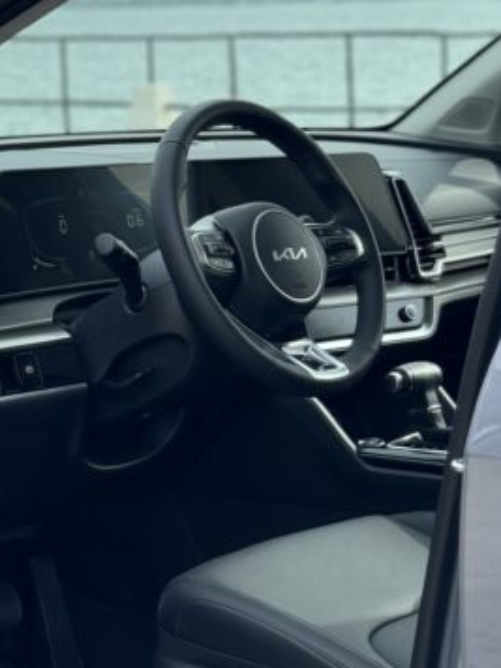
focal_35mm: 108
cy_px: 285
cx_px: 171
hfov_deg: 13.7
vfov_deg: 18.2
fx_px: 2084
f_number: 1.78
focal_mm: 6.86
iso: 64
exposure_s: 1/1490
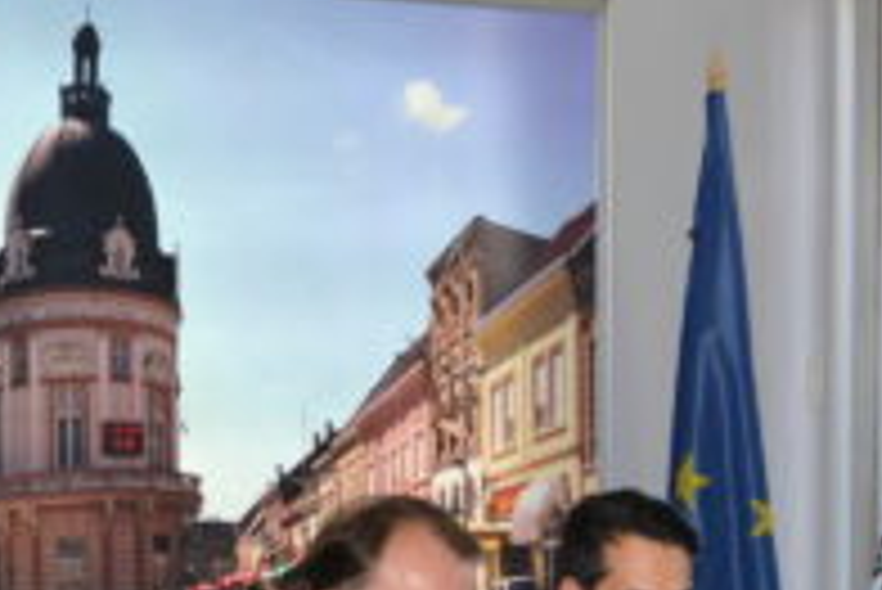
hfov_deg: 13.4
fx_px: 3751
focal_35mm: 153
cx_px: 266
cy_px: 790
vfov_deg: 8.8
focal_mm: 26
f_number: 6.3
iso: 800
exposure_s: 1/60
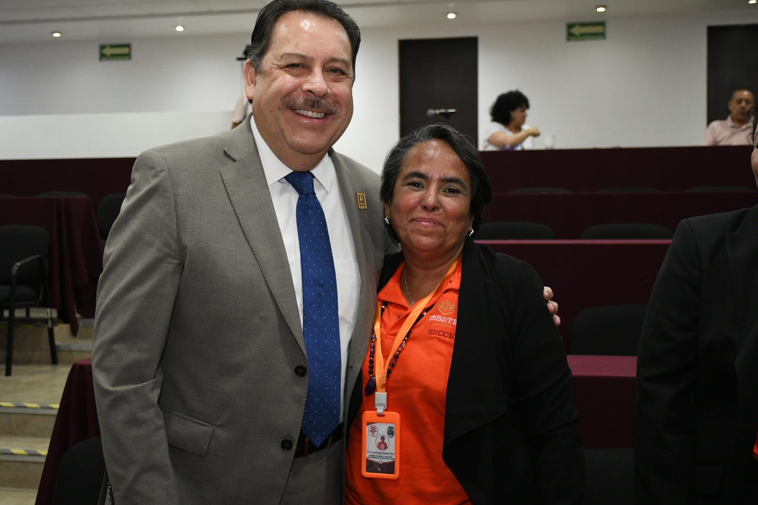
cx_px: 362
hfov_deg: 36.9
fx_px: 1137
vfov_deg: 25.1
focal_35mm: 54
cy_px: 240
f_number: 4.2
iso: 2000
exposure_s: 1/100
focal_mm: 34
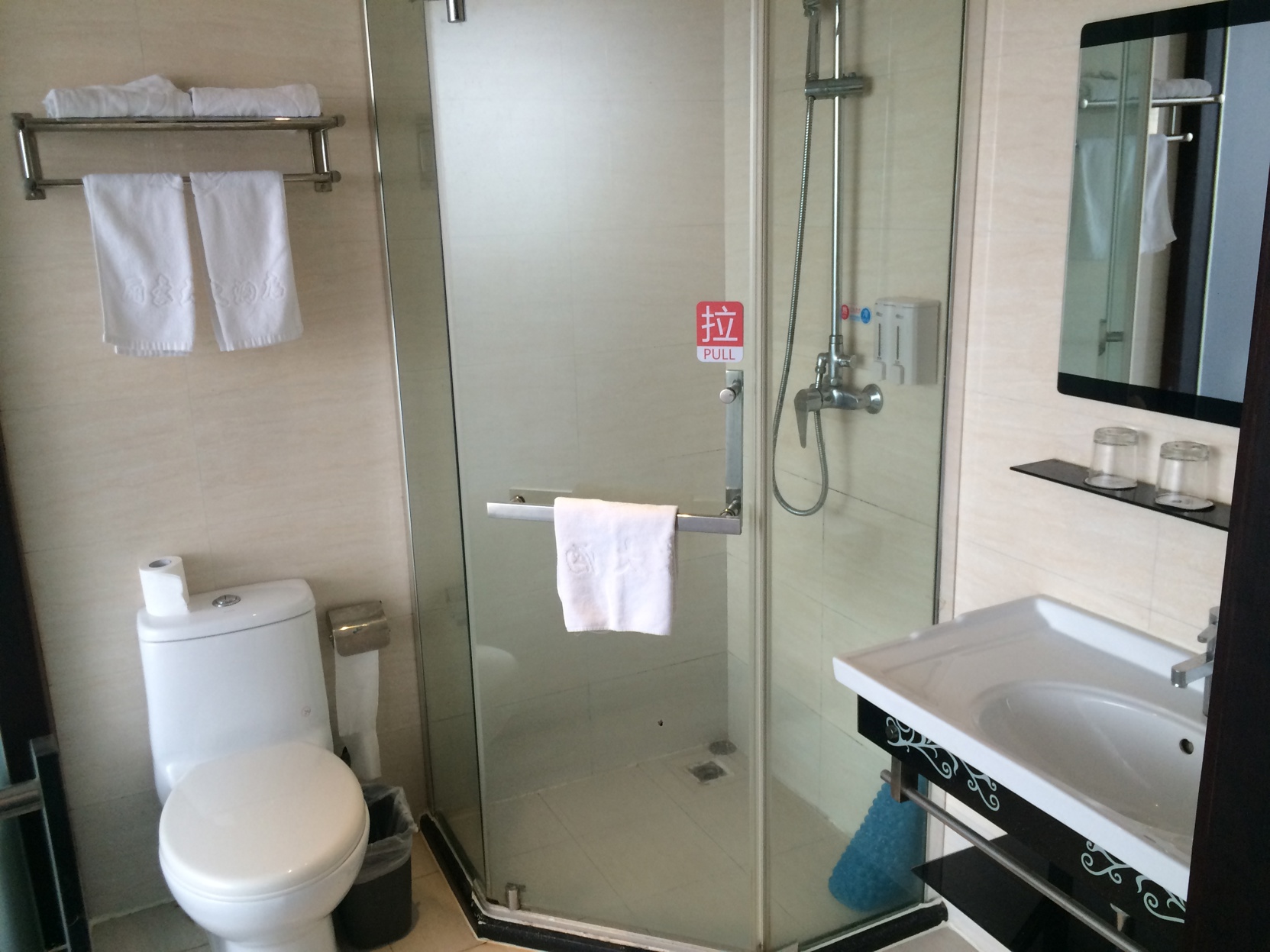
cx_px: 635
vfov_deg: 48.2
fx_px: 1064
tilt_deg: -16.0
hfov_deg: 61.7
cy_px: 476
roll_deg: +1.6
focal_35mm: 29
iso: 100
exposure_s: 1/33
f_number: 2.2
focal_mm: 4.15
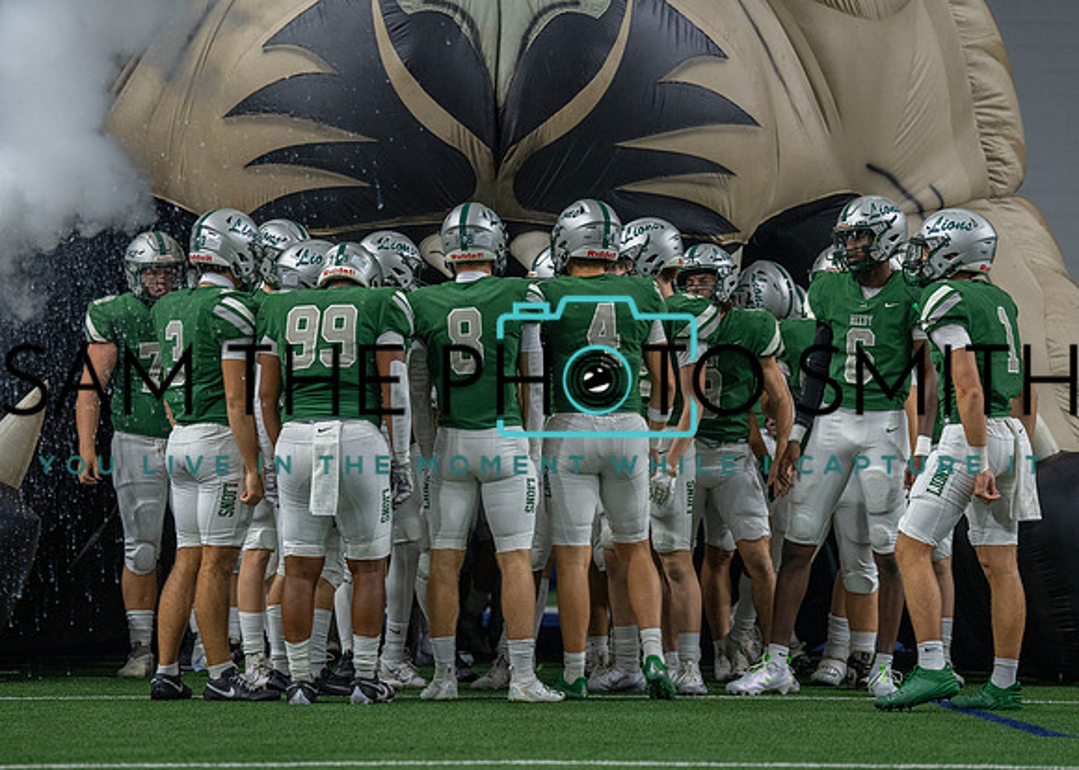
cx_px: 524
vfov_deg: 9.8
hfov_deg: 13.7
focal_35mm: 147
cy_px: 402
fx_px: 4489
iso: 2000
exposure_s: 1/1000
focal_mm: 133
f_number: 2.8
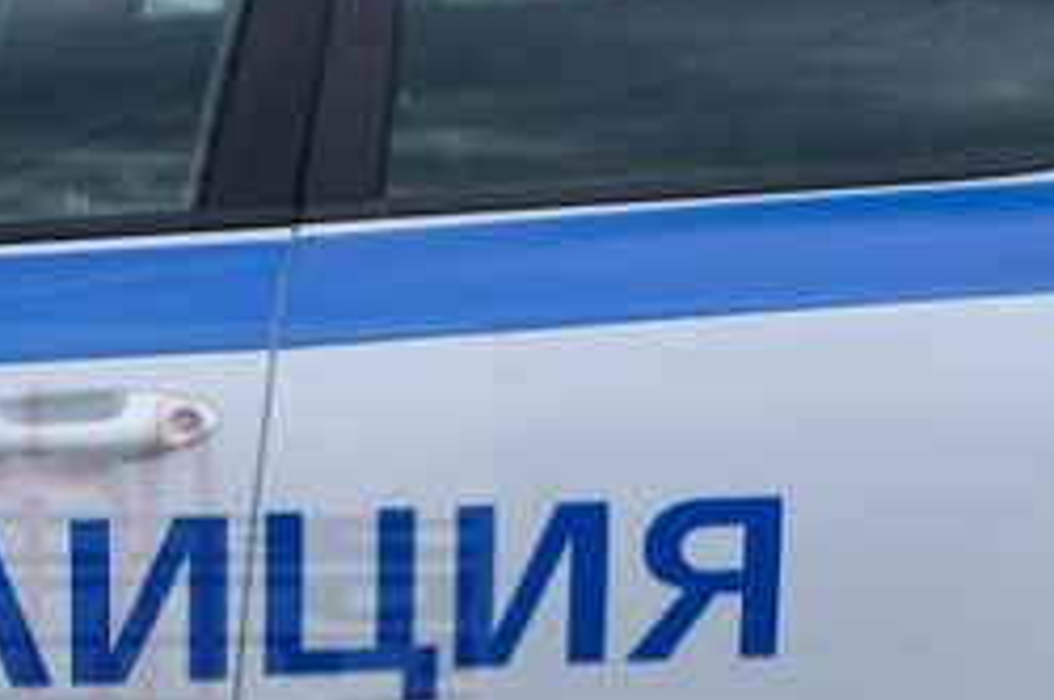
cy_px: 649
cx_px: 72
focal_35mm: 142
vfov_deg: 9.6
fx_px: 4152
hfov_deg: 14.3
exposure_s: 1/400
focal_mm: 34
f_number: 8
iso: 200
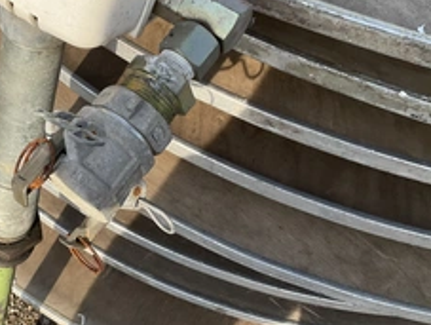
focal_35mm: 51
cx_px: 97
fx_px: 636
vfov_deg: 28.6
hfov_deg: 36.4
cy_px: 150
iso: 25
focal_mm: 3
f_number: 1.8
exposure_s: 1/739
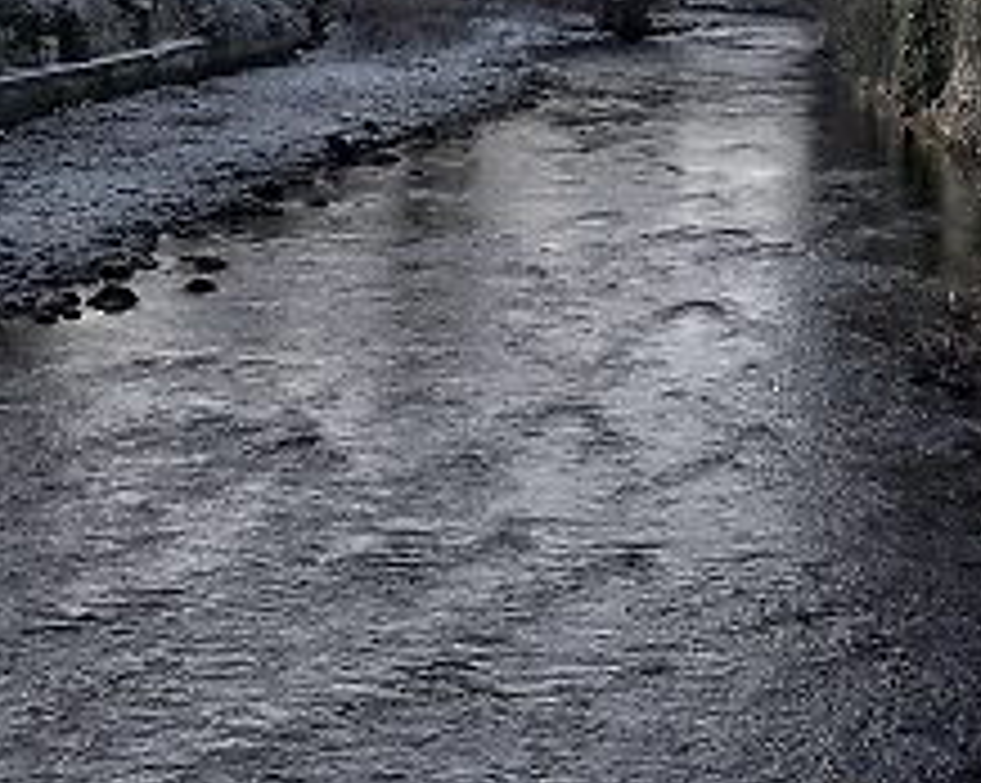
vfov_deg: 18.4
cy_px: -72
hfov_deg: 23.5
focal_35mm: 80
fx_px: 2321
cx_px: 806
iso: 200
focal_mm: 21
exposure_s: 1/160
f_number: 8
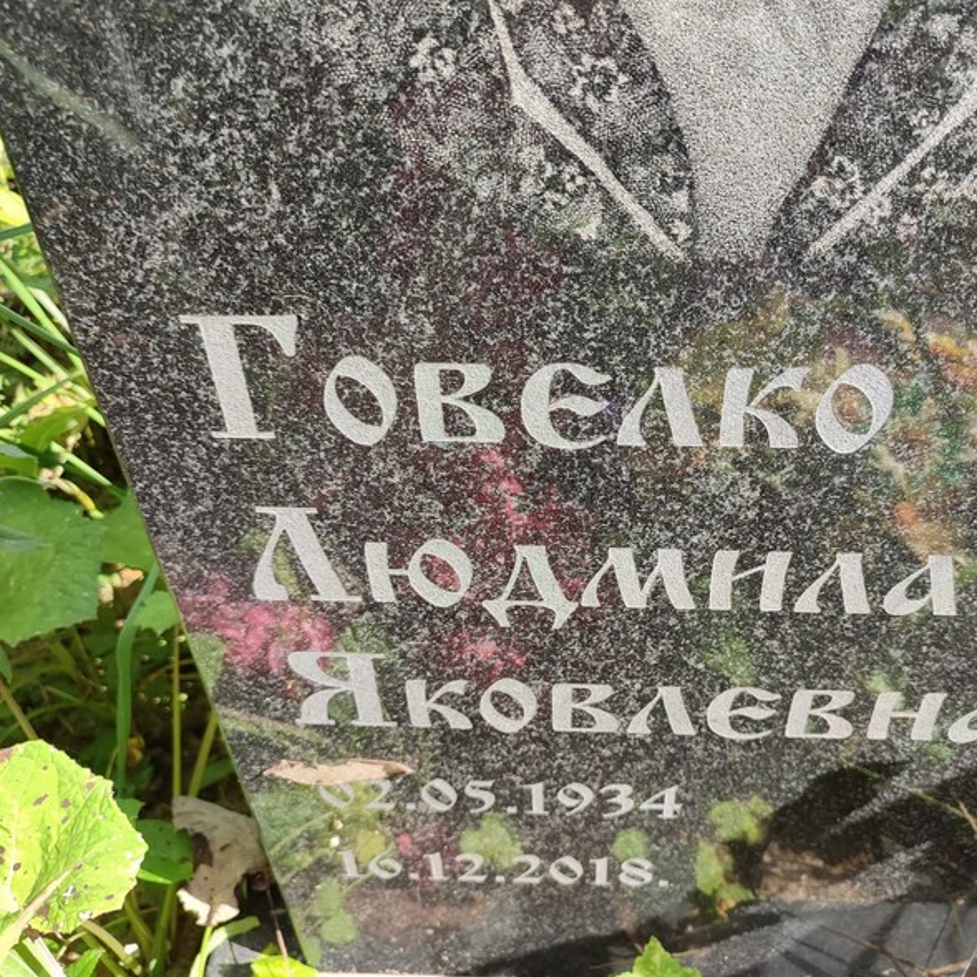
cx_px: 571
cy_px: 488
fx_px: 958
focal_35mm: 30
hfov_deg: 53.8
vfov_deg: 54.0
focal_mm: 6.04
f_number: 1.9
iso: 50
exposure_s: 1/160
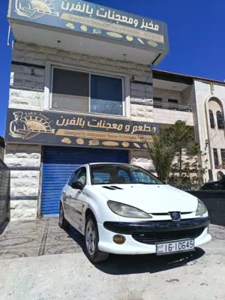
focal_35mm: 24
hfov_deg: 56.8
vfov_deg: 71.6
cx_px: 112
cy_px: 150
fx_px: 208
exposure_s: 1/1325
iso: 100
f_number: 1.75
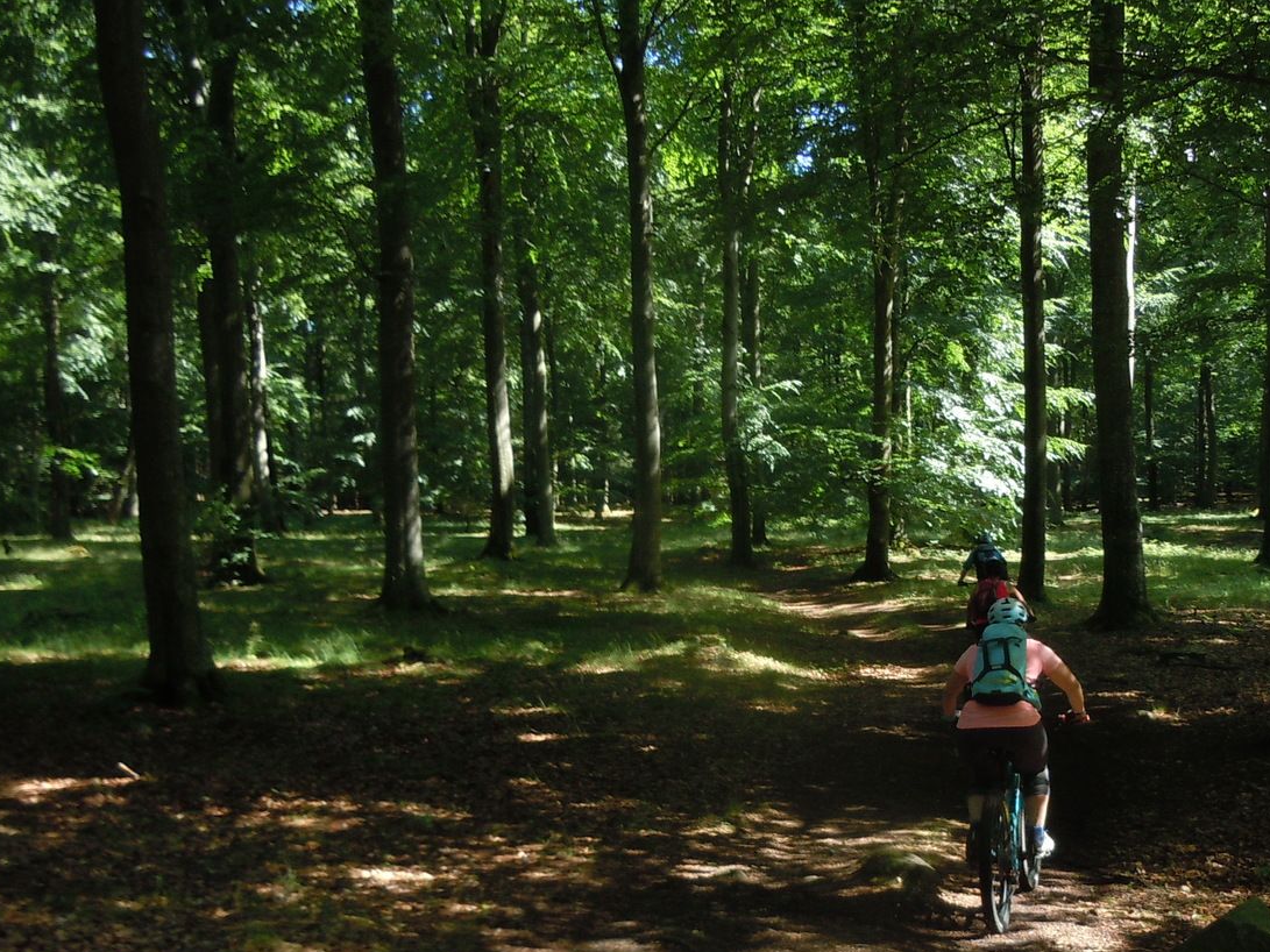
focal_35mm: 44
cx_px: 754
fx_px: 1614
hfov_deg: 42.8
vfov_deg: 32.4
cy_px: 679
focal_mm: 5.4
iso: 160
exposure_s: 1/125
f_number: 3.5
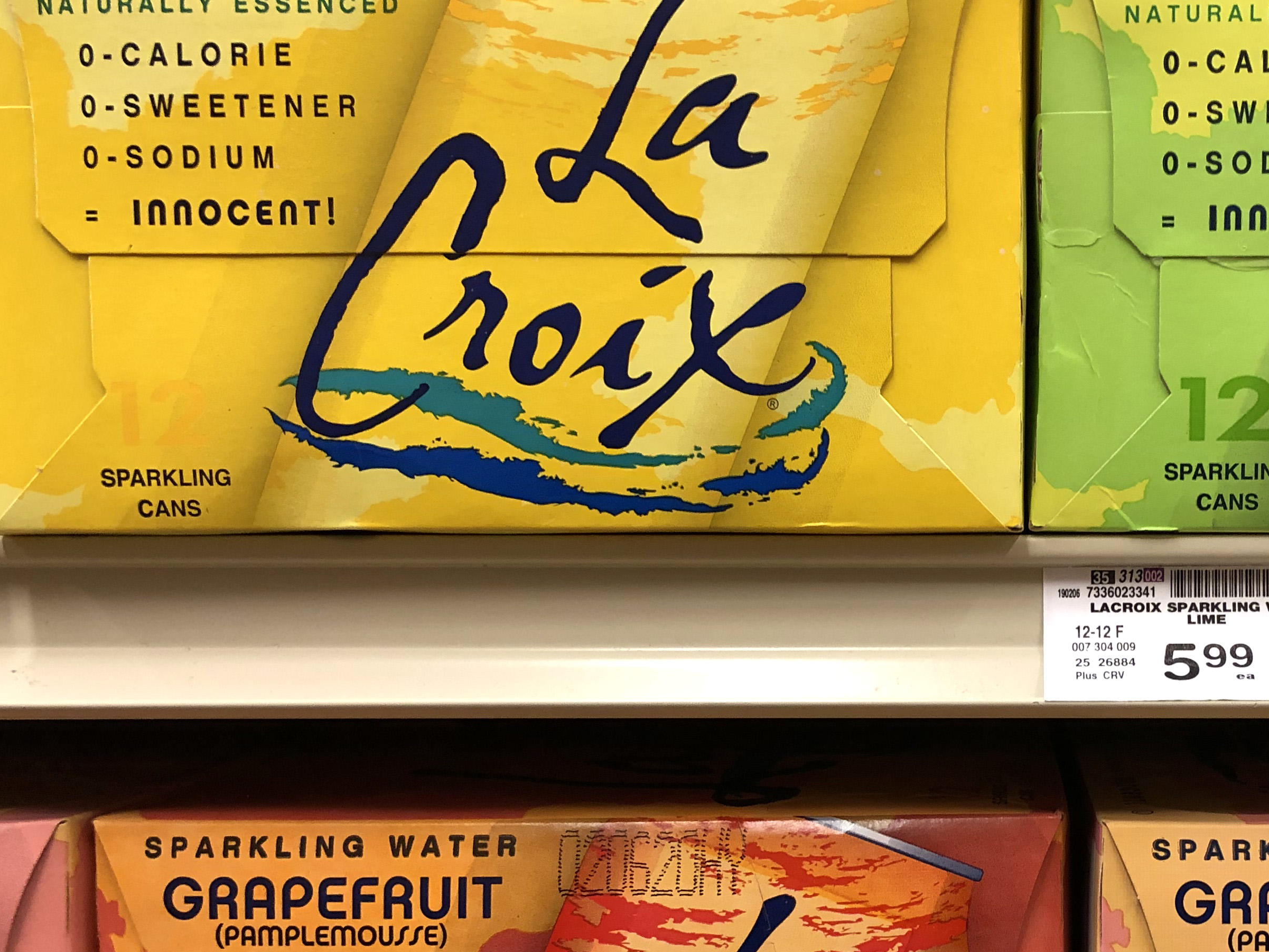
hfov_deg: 38.8
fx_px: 1723
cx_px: 1030
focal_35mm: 47
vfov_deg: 30.6
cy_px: 638
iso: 64
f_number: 1.8
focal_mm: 4
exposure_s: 1/15
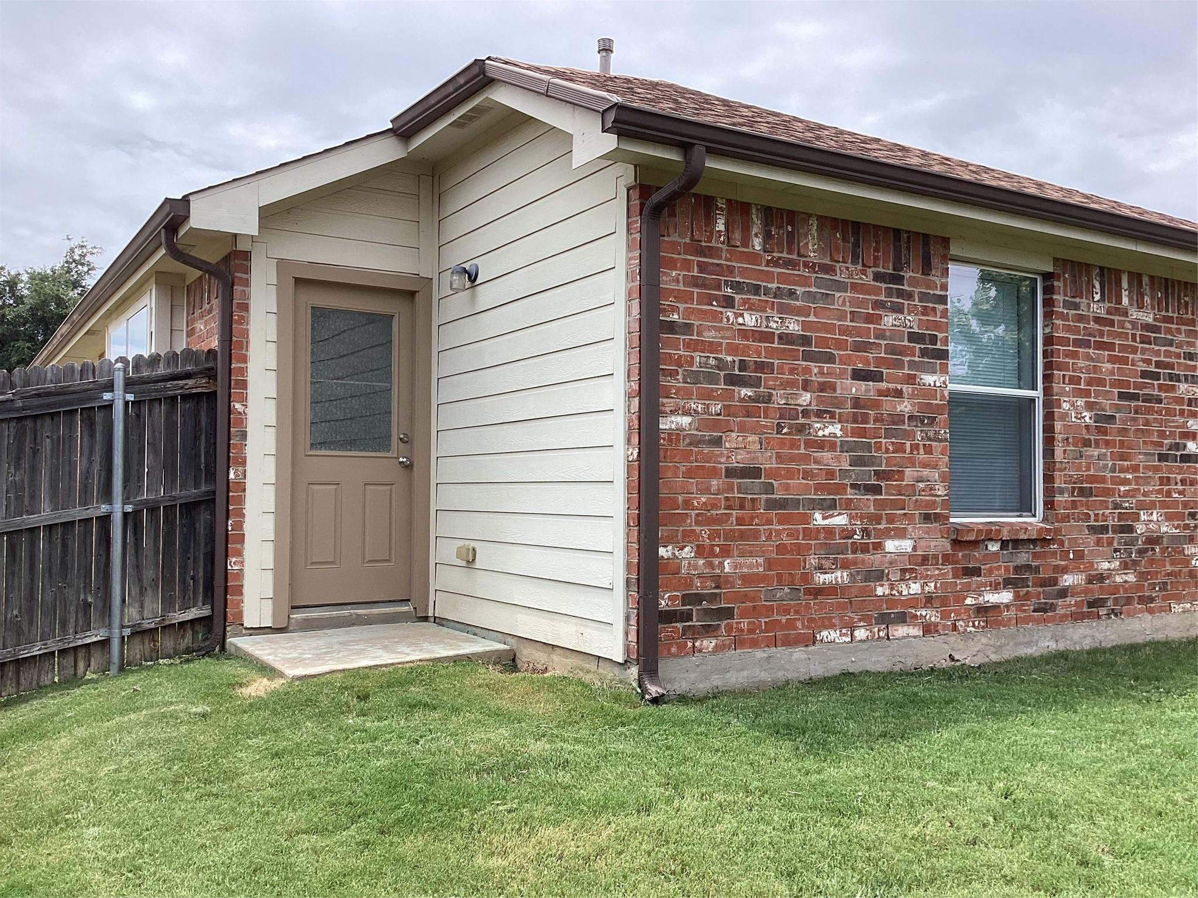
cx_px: 599
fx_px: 1073
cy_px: 449
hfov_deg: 58.4
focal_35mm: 31
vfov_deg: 45.4
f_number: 2.4
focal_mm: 3.3
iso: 25
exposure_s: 1/754
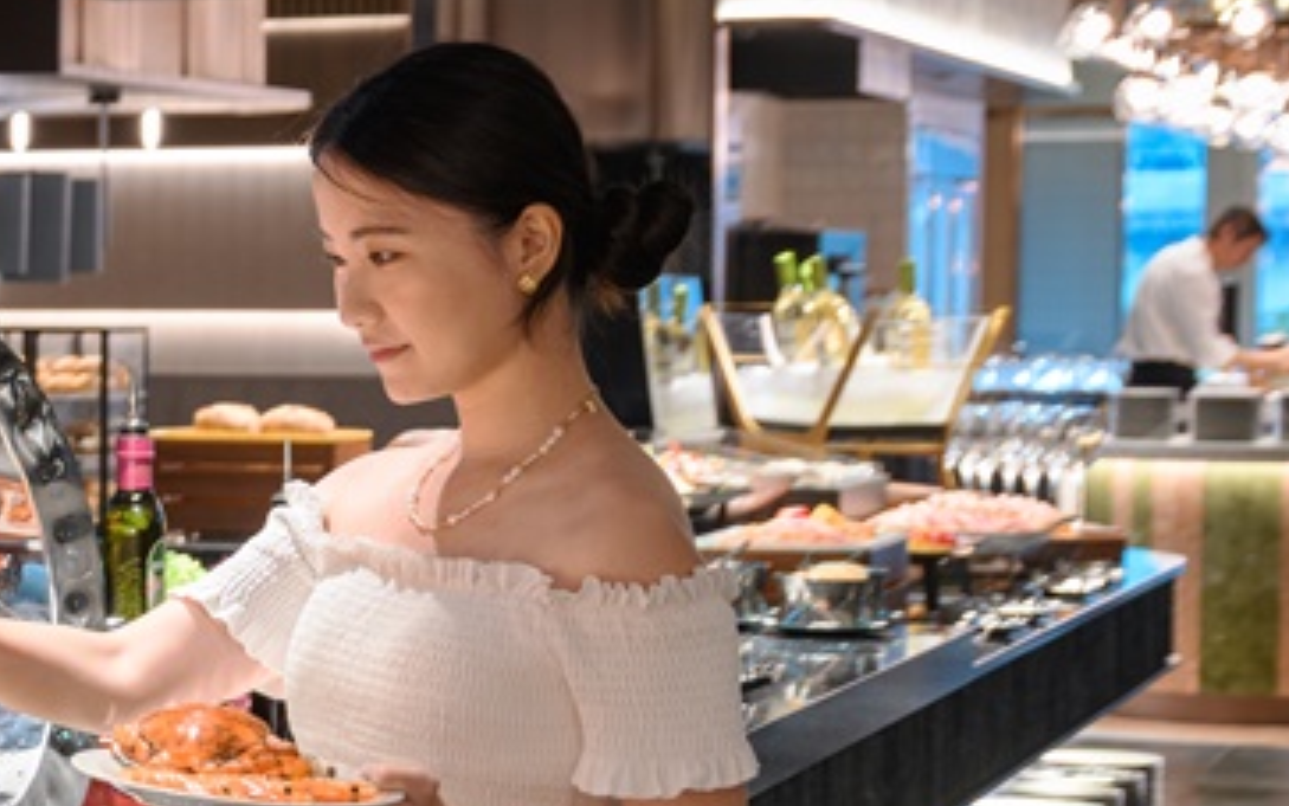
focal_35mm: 118
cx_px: -582
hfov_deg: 16.3
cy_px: 497
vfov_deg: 11.1
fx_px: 4146
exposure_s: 1/10
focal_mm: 35
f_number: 4
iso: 250
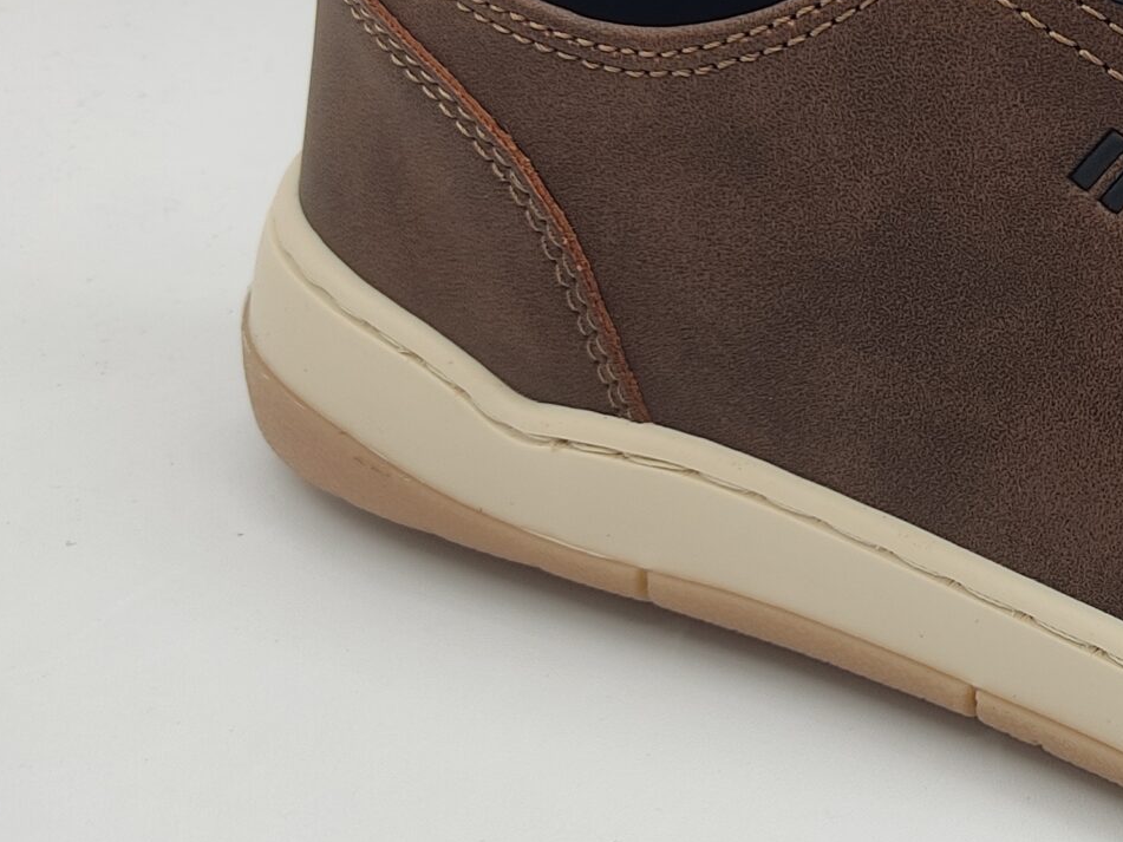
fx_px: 2271
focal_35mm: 70
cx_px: 1362
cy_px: 231
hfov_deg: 25.0
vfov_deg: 20.9
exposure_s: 1/206
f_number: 1.79
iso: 100
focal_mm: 4.74
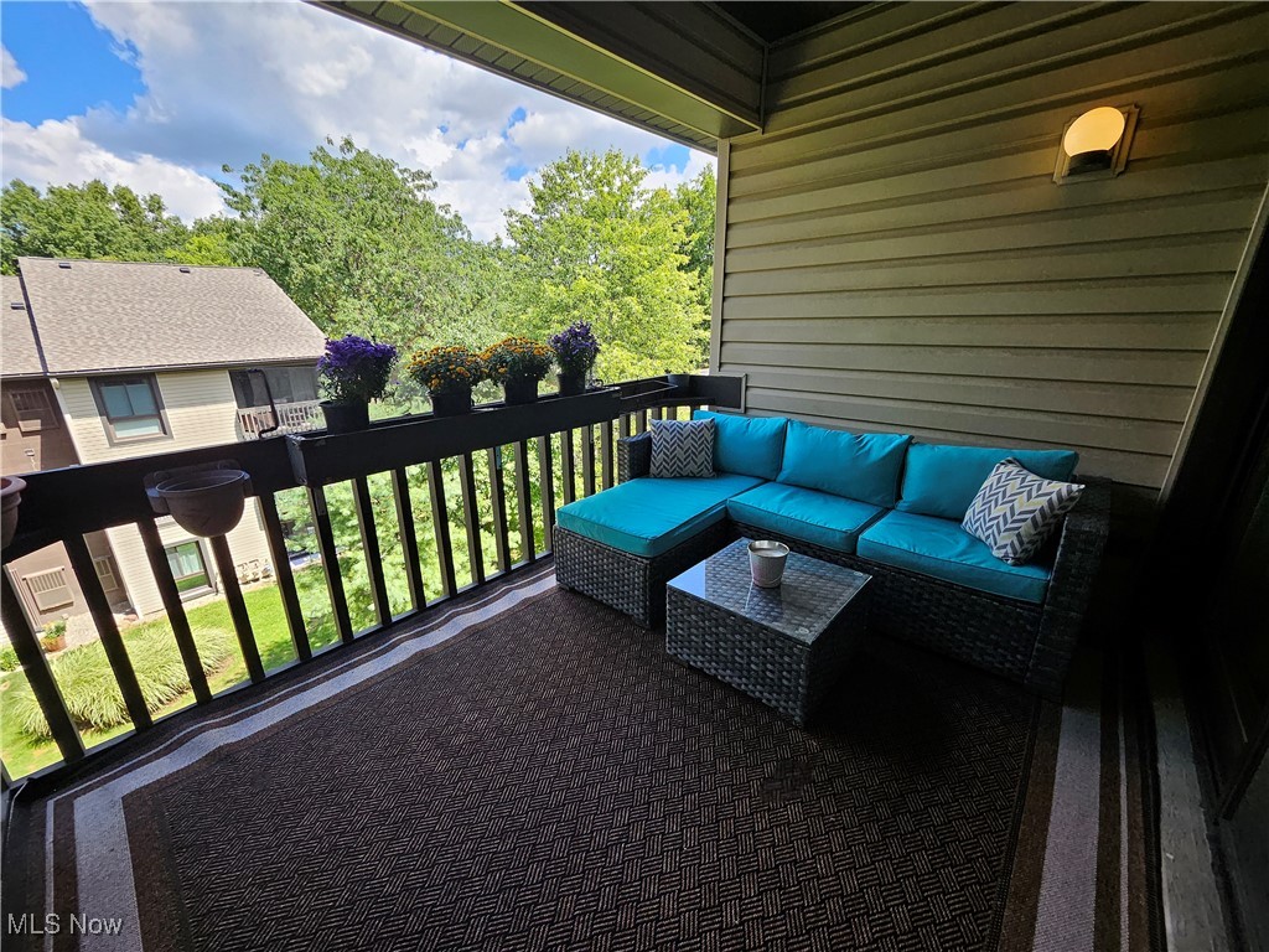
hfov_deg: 106.2
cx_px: 634
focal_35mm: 13
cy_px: 476
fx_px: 477
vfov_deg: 89.9
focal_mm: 1.74
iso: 32
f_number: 2.2
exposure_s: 1/172
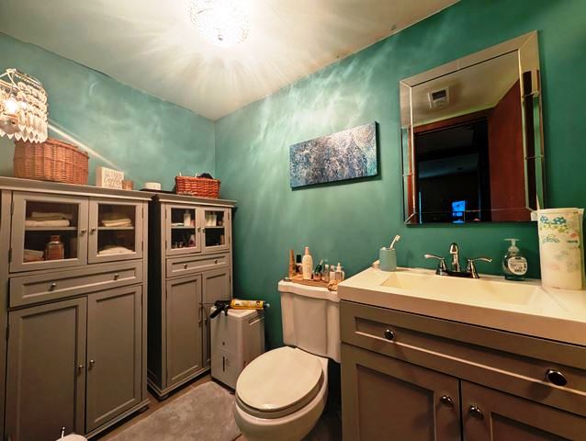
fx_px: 203
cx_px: 293
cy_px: 220
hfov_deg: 110.5
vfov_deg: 94.6
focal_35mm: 12
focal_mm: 2.02
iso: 74
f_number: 1.7
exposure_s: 1/30
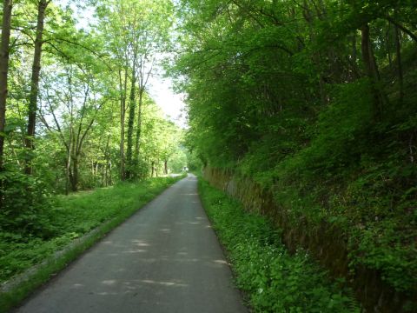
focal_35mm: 32
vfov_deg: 44.2
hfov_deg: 56.8
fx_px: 385
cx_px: 208
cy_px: 156
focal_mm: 5.2
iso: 200
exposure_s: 1/200
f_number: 3.5
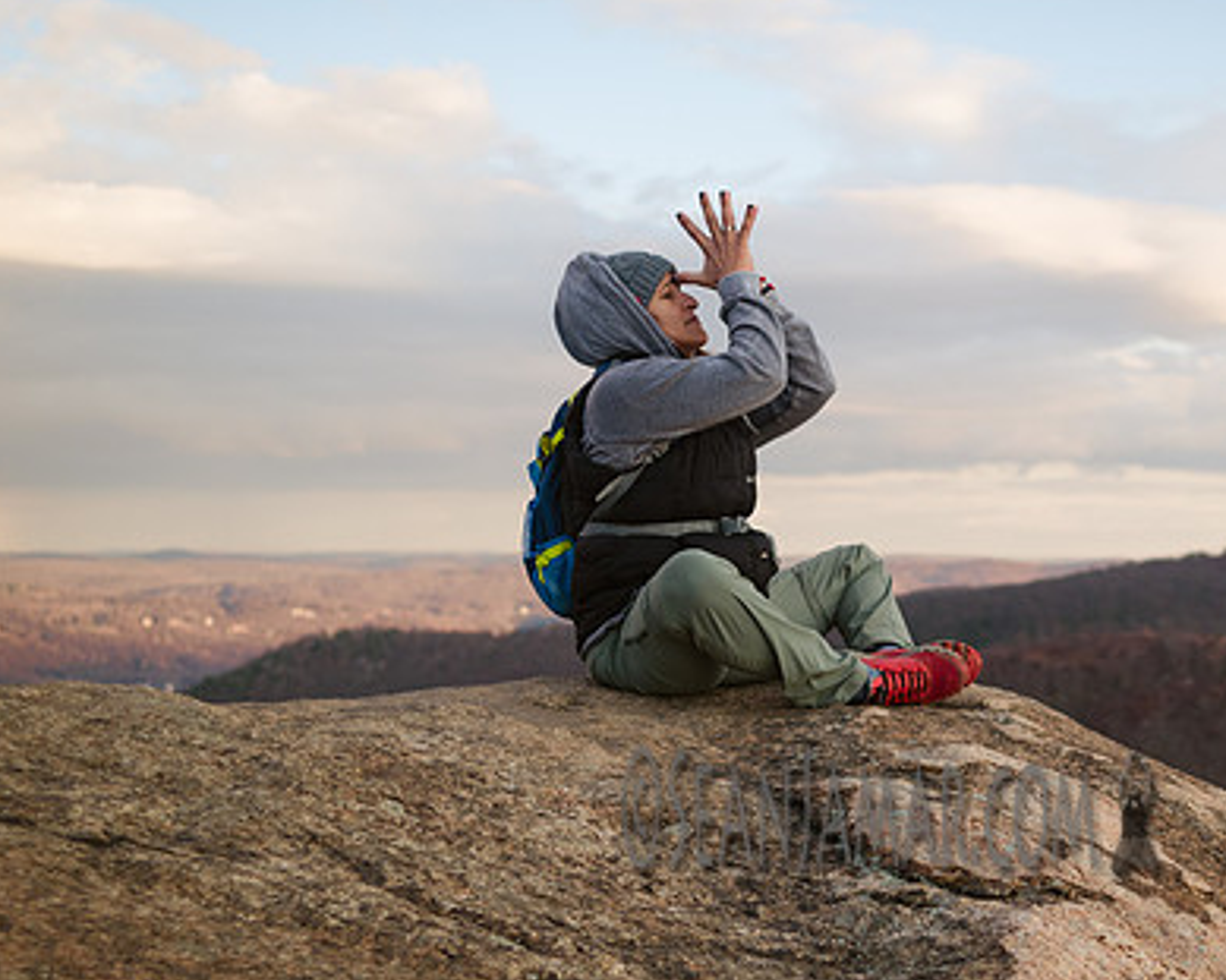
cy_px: 566
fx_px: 2104
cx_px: 922
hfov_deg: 31.9
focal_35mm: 58
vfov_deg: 26.2
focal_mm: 35
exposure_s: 1/400
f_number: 3.2
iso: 250
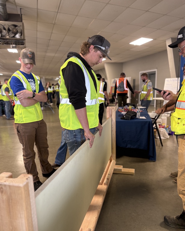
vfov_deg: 62.1
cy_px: 125
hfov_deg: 51.5
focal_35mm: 28
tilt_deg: -11.2
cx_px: 94
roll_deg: +1.4
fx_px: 192
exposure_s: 1/122
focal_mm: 5.96
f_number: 1.6
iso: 125
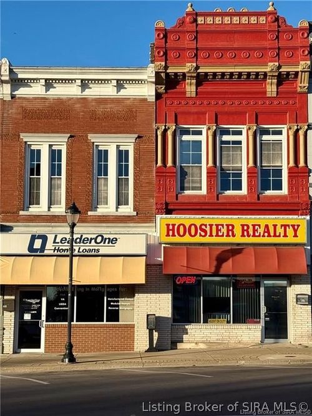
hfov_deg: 30.3
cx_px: 156
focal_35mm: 48
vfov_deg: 39.6
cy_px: 208
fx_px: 576
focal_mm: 6.76
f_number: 1.78
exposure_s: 1/3378
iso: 64
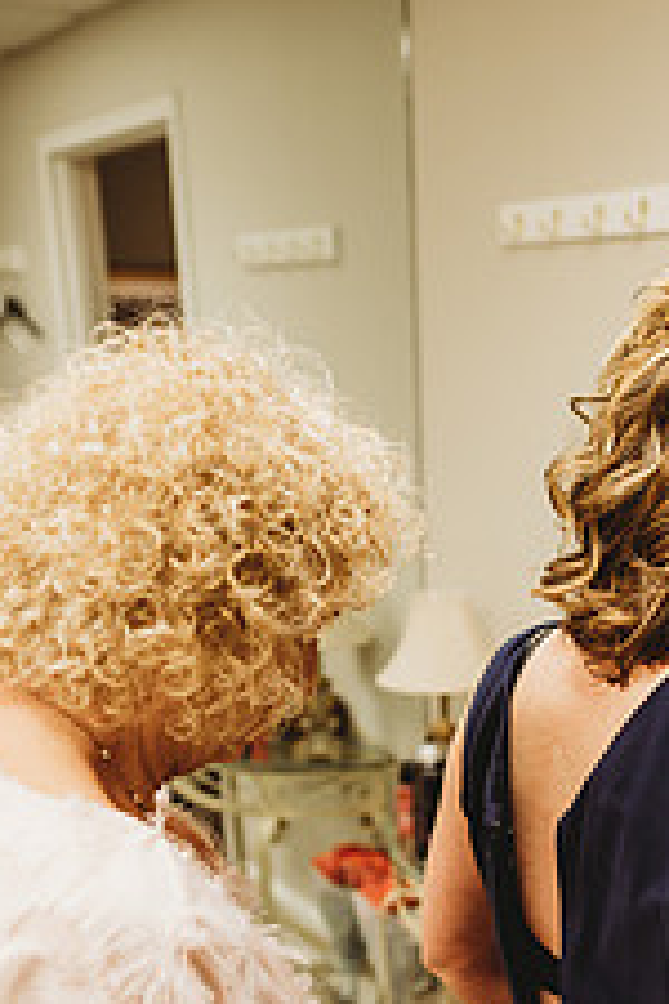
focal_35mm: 48
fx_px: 1338
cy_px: 785
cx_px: 580
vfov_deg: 39.7
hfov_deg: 27.2
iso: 640
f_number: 2.2
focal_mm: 24
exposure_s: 1/100
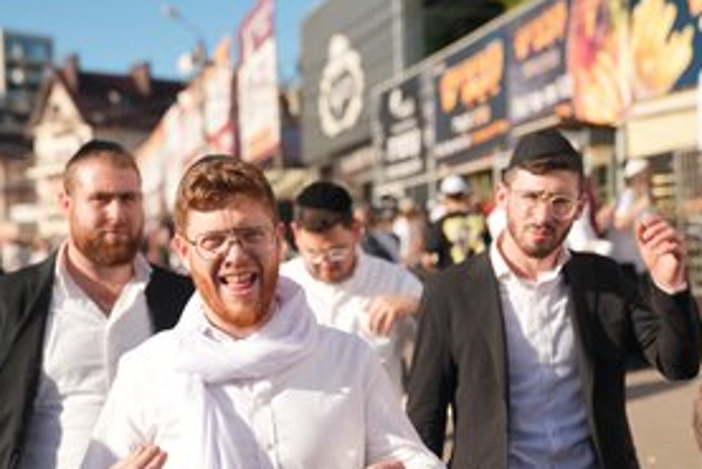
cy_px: 295
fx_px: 1268
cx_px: 373
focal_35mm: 65
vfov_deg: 20.9
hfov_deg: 30.9
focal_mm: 45
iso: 100
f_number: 2.8
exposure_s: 1/640
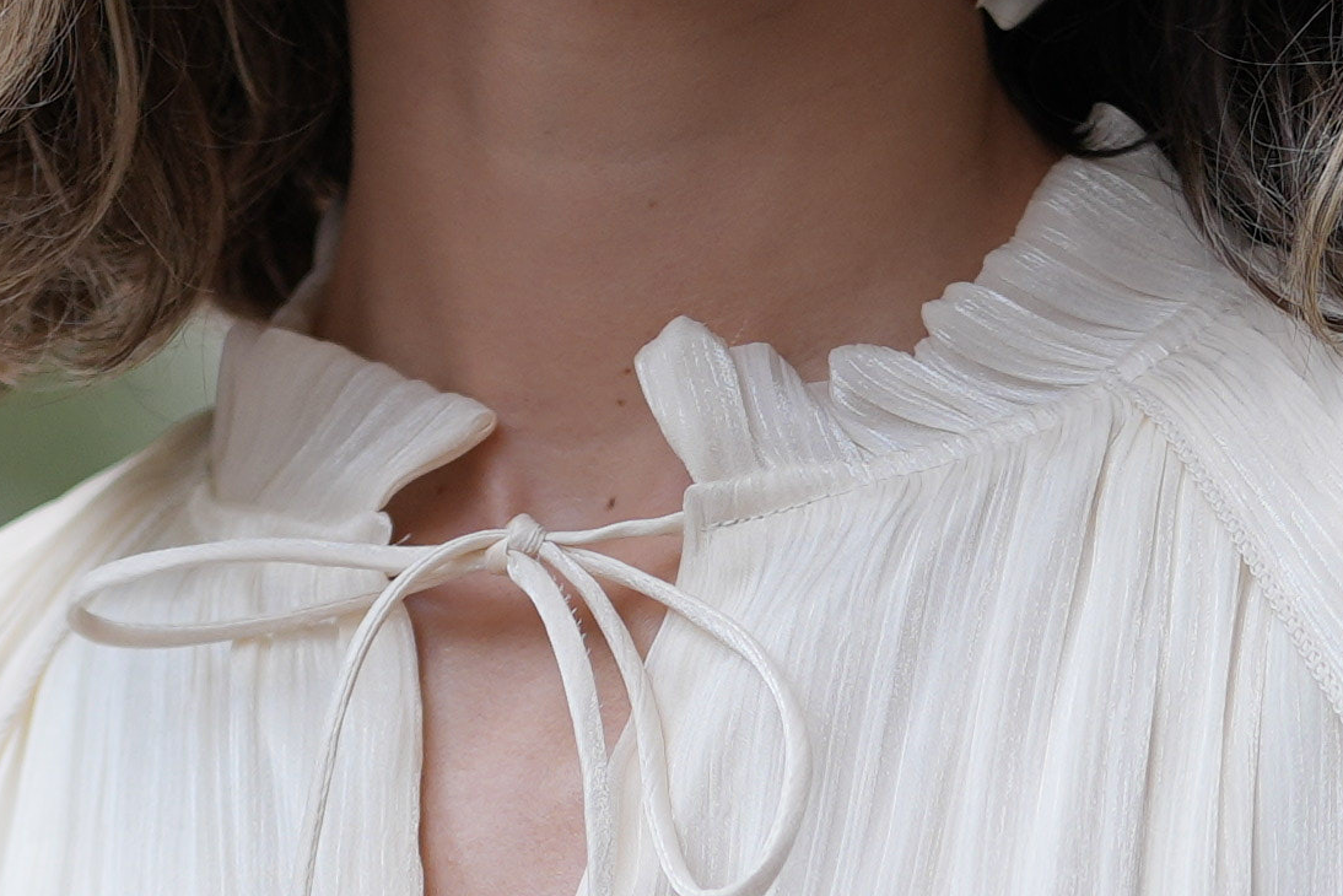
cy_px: 1858
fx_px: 25037
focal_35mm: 671
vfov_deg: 2.0
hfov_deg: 3.1
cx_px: 556
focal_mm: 85
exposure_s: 1/1250
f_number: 1.4
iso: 100
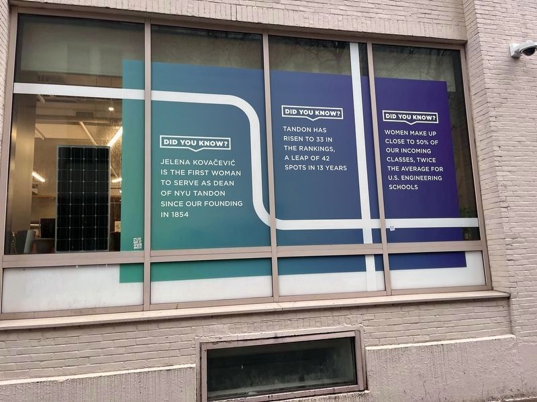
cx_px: 268
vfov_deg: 53.1
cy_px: 201
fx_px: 403
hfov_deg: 67.3
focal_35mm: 26
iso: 80
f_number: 1.6
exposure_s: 1/121
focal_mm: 5.1
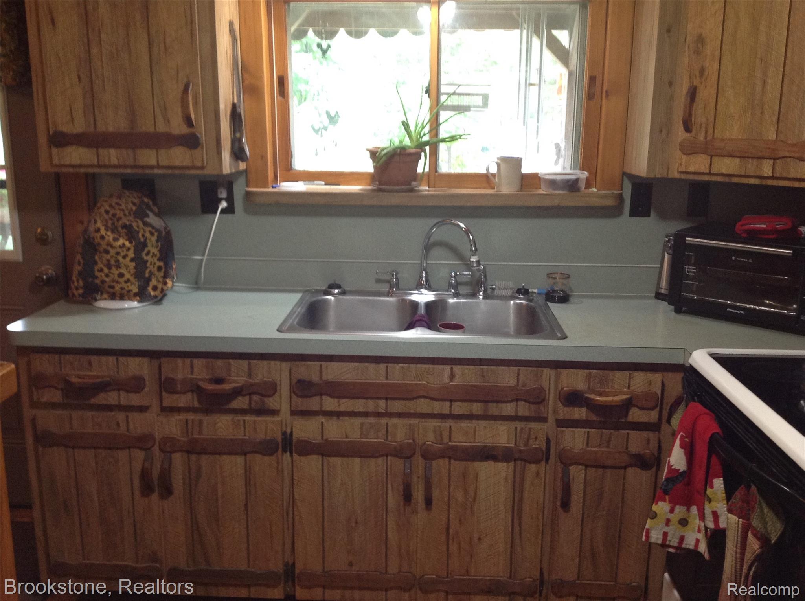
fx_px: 813
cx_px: 402
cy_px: 300
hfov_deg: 52.7
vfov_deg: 40.6
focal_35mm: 35
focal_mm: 4.28
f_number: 2.4
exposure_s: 1/15
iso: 160
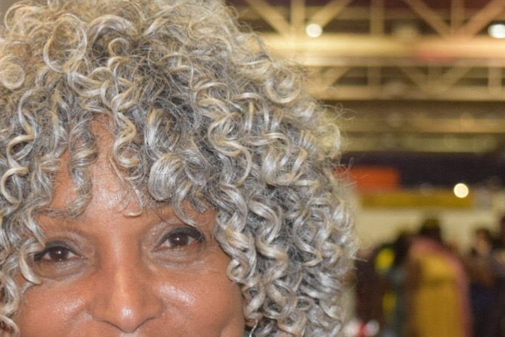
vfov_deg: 8.4
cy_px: 351
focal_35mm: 162
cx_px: 232
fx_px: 2275
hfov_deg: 12.7
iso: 2000
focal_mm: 45
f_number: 5
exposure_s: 1/60
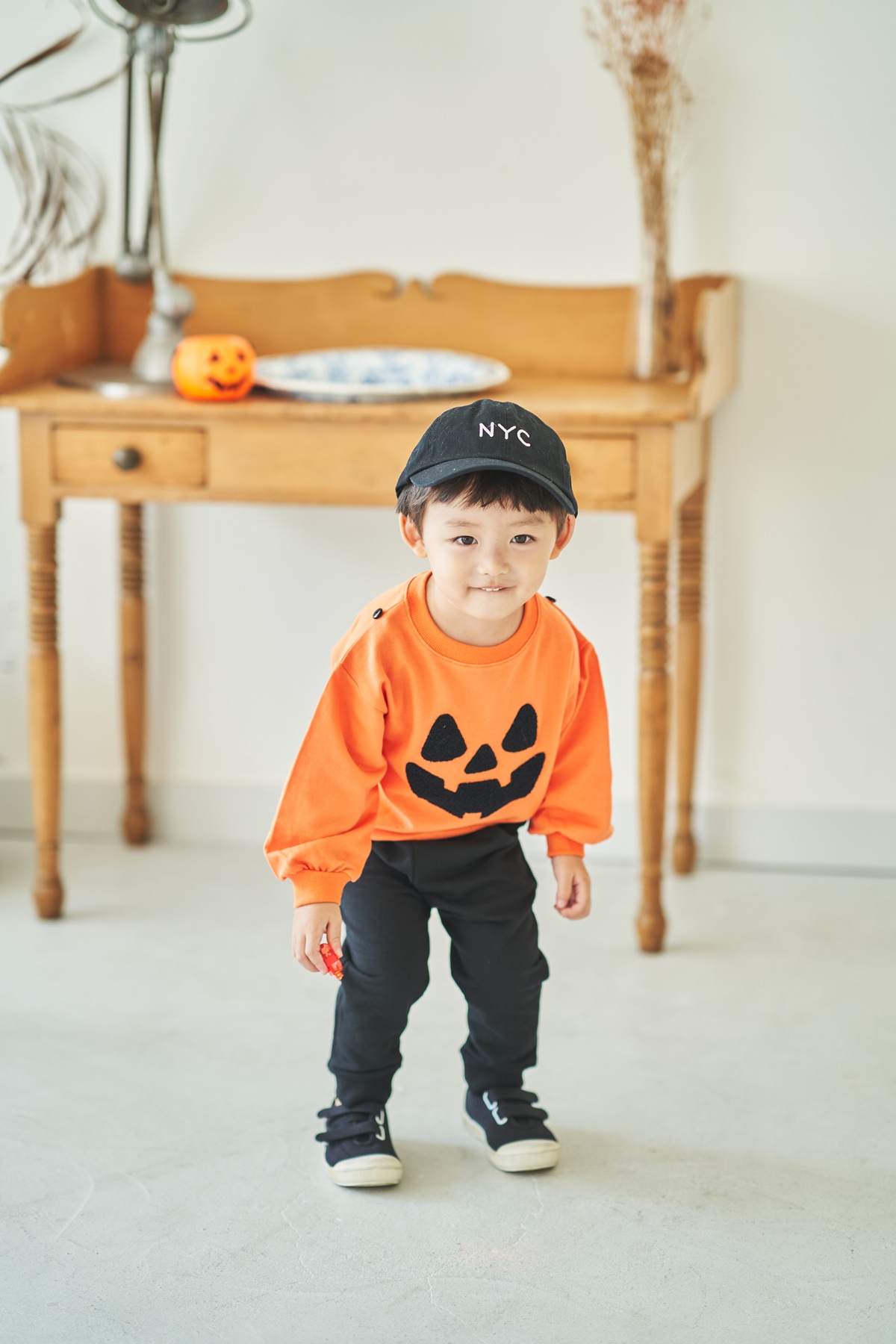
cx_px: 448
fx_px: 3173
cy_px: 672
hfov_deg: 16.1
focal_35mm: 85
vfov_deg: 23.9
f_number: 1.8
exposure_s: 1/250
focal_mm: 85
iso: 500
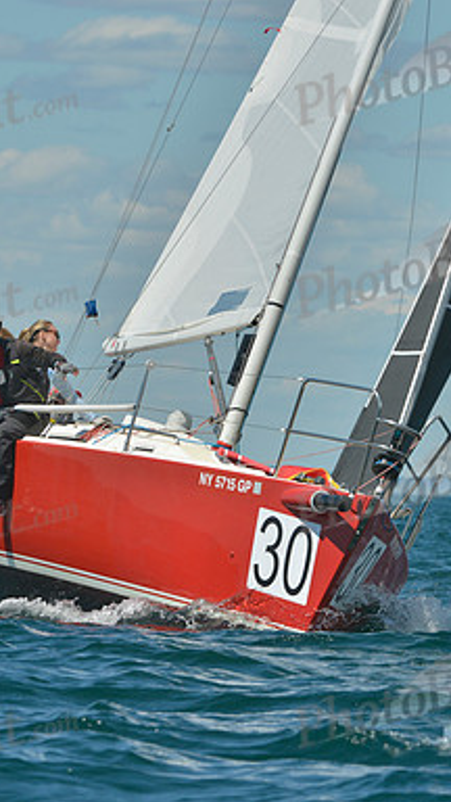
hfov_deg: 3.5
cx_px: 188
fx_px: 7398
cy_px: 402
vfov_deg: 6.2
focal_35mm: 348
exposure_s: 1/800
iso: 280
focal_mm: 220
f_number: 10
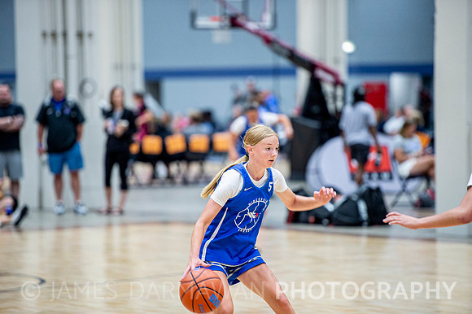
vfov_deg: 6.9
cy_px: 157
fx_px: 2621
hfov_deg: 10.3
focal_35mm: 200
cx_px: 236
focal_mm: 200
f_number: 2.8
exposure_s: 1/400
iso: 2000
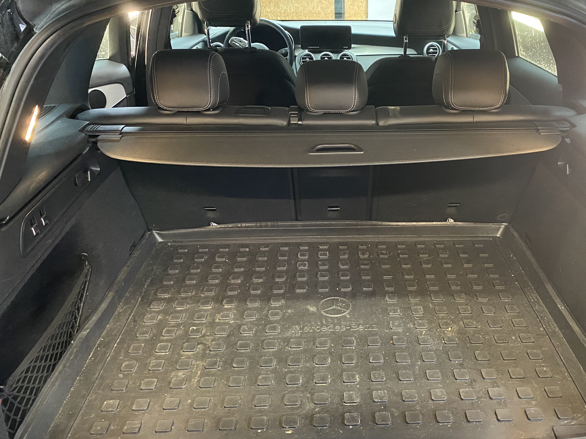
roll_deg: +0.0
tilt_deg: -29.4
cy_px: 258
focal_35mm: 33
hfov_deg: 54.8
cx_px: 359
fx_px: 559
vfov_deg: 42.8
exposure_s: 1/25
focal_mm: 4.25
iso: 640
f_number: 1.8
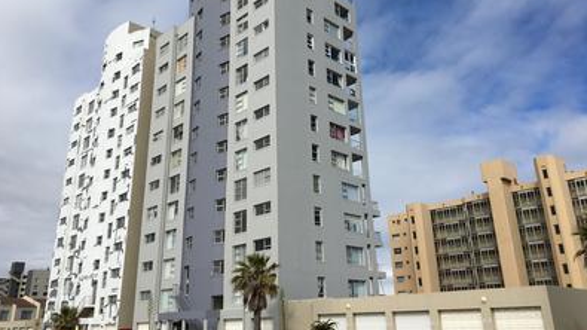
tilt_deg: +20.5
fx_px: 498
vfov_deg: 36.6
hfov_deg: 61.0
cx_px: 291
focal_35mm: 32
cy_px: 137
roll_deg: +1.3
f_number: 2.2
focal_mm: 4.15
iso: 25
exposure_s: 1/3077
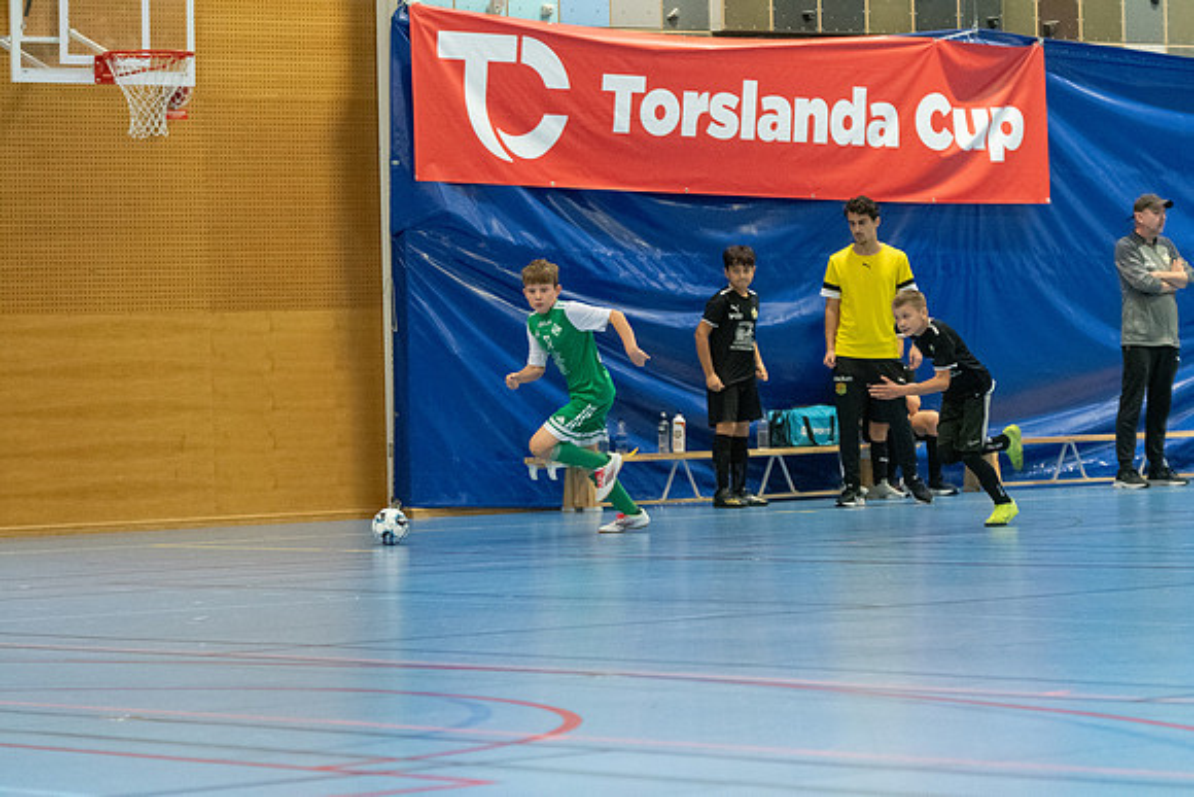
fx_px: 5225
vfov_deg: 8.7
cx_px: 597
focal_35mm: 158
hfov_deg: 13.0
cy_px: 398
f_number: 2.8
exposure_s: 1/500
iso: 8000
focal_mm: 105
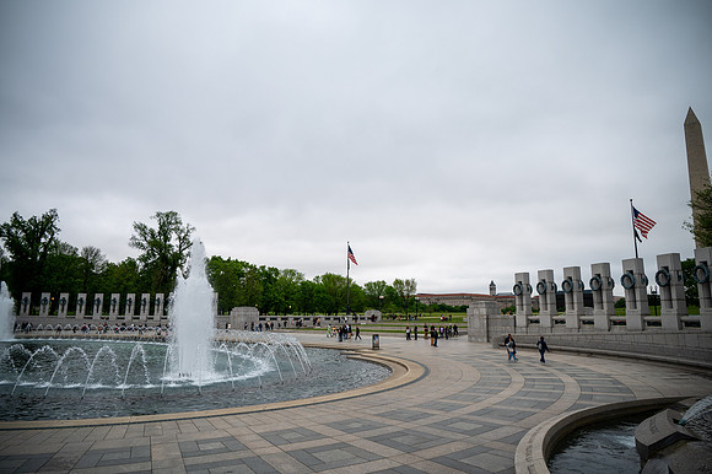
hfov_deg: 73.8
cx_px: 356
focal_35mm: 24
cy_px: 237
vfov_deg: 53.1
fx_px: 474
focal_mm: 24
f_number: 4
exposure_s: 1/800
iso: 100
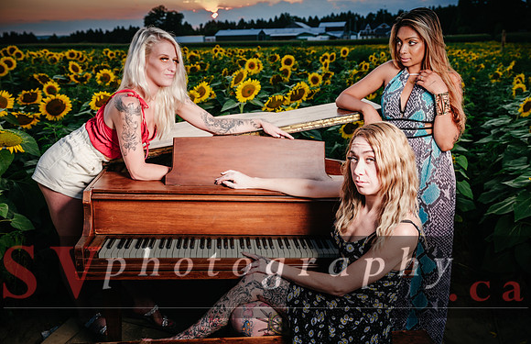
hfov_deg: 63.5
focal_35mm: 29
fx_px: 429
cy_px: 186
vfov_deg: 43.5
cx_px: 266
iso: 100
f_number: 5.6
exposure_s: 1/80
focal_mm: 35.6
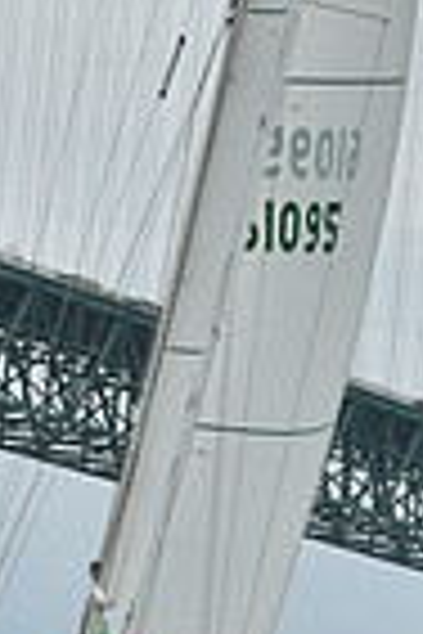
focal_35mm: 410
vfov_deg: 5.0
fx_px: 7226
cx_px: 254
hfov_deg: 3.4
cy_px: 495
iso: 250
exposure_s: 1/800
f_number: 11
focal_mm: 100
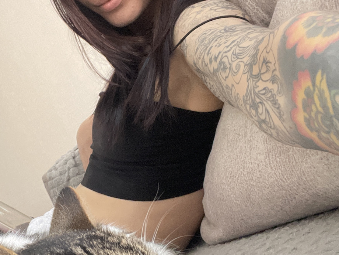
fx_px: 490
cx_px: 72
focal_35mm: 50
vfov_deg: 29.1
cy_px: 138
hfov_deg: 37.0
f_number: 2.2
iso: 400
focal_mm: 2.71
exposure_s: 1/40
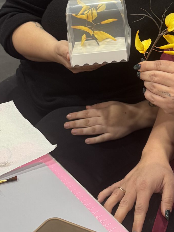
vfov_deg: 27.9
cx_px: 176
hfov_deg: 21.2
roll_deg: -2.3
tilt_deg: -15.2
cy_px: 23
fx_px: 449
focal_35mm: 67
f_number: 1.78
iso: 250
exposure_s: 1/50
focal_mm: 6.76
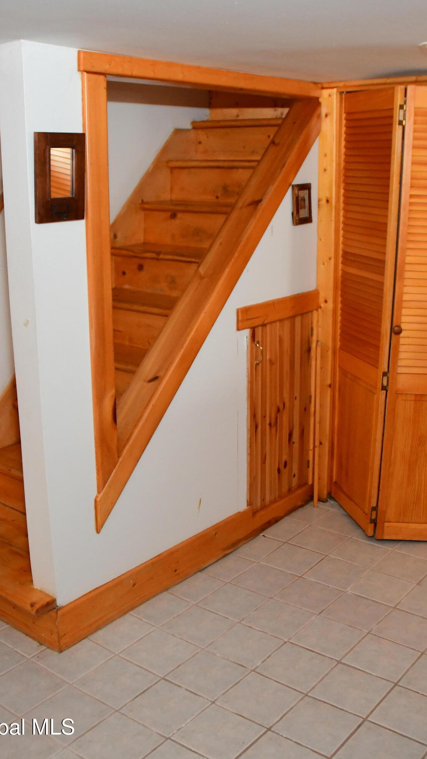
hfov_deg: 31.2
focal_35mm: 38
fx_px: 765
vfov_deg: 52.8
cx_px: 216
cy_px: 380
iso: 2000
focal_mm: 18
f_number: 3.5
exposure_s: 1/250
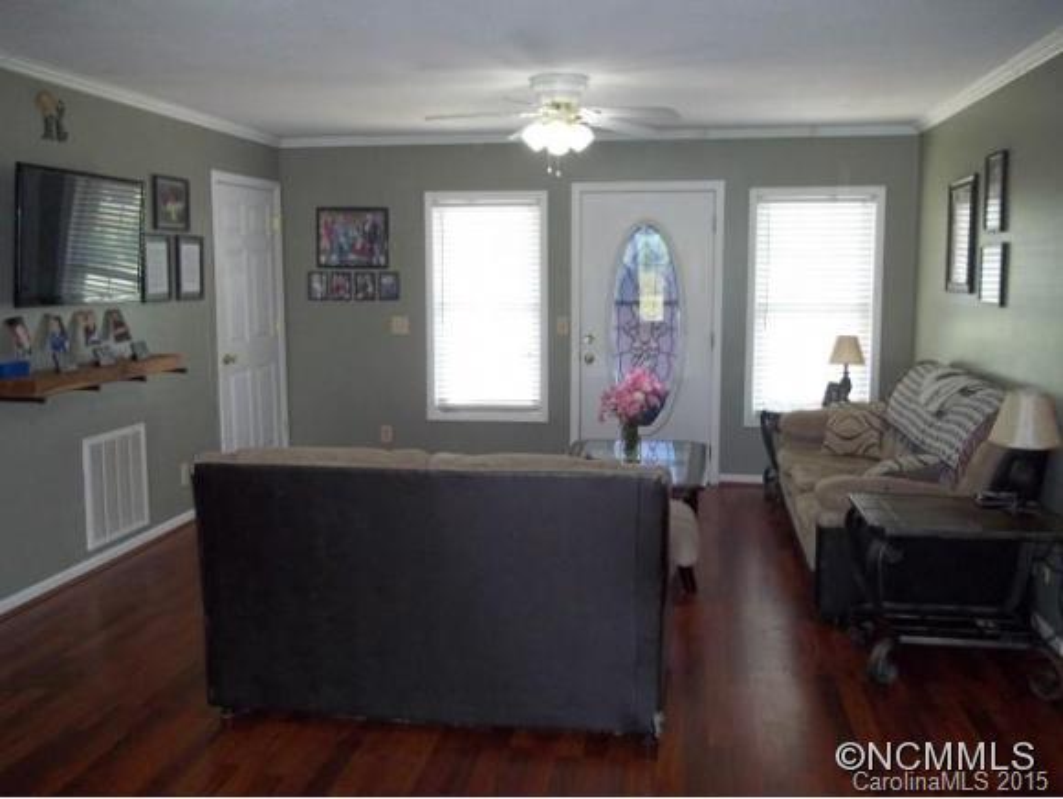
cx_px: 532
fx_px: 983
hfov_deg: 56.8
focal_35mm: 32
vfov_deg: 44.2
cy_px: 400
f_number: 2.9
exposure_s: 1/60
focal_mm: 5.7
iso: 160
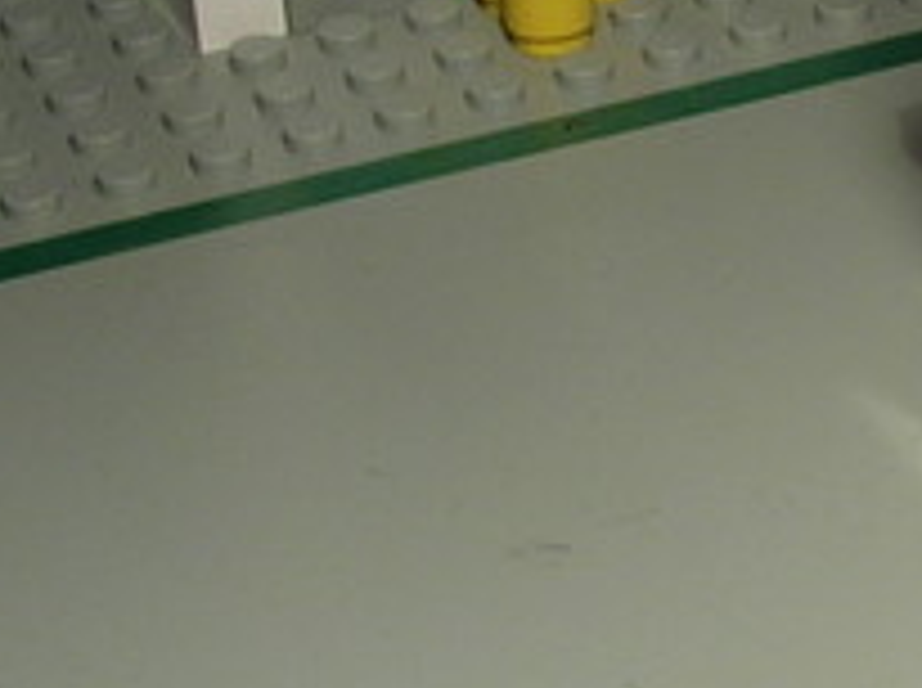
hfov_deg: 11.8
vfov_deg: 9.3
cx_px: 1516
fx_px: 4201
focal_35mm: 158
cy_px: 43
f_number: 4.9
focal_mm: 6
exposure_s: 1/15.5
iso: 50
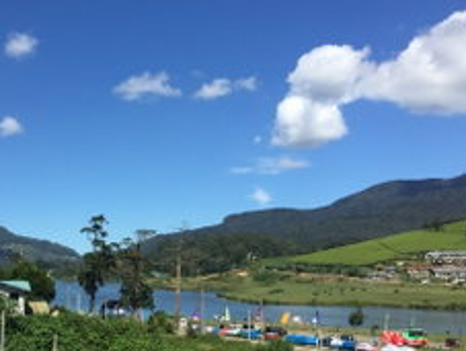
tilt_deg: -1.4
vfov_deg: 28.3
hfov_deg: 36.8
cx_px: 131
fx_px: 688
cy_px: 257
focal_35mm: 51
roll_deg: -0.6
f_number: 2.2
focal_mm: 4.15
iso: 32
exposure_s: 1/2475
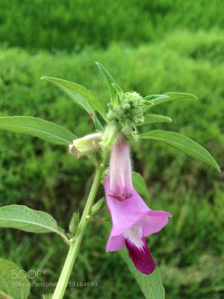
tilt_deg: -45.2
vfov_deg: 61.7
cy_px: 150
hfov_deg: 48.2
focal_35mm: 29
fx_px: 250
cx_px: 112
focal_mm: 4.15
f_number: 2.2
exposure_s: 1/33
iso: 80
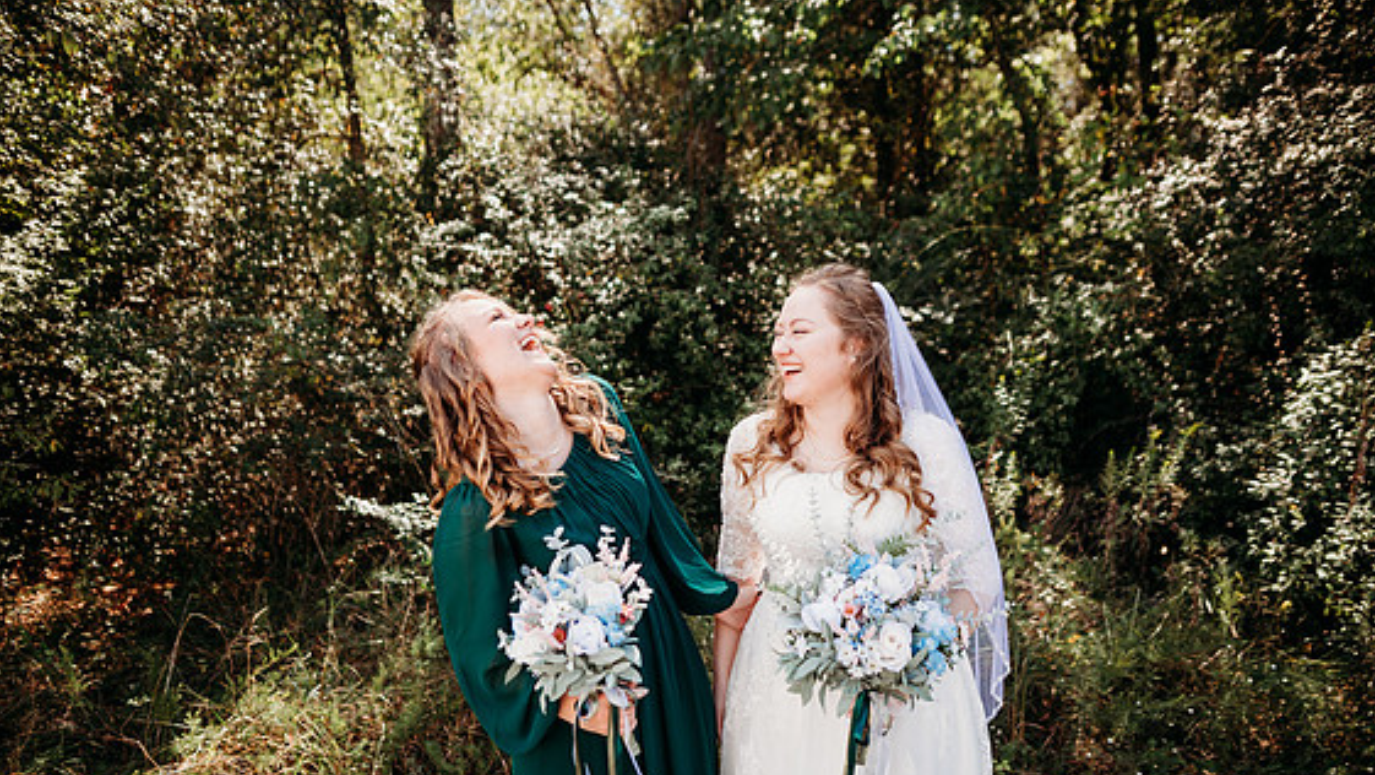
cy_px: 418
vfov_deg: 44.4
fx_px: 948
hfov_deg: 71.9
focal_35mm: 26
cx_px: 708
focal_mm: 24
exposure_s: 1/800
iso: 100
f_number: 2.2
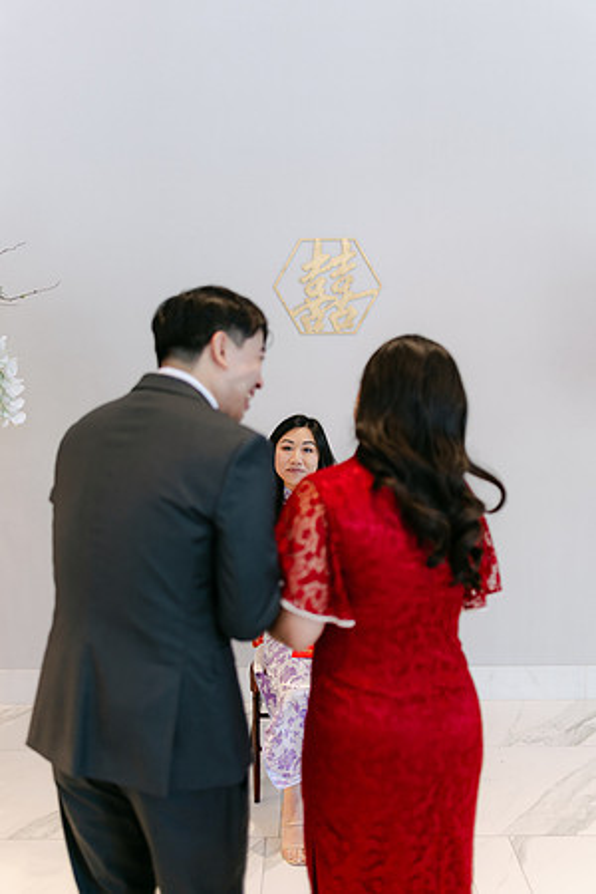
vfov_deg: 54.4
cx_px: 298
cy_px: 447
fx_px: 869
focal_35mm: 35
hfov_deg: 37.9
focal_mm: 35
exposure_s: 1/125
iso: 250
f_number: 1.4
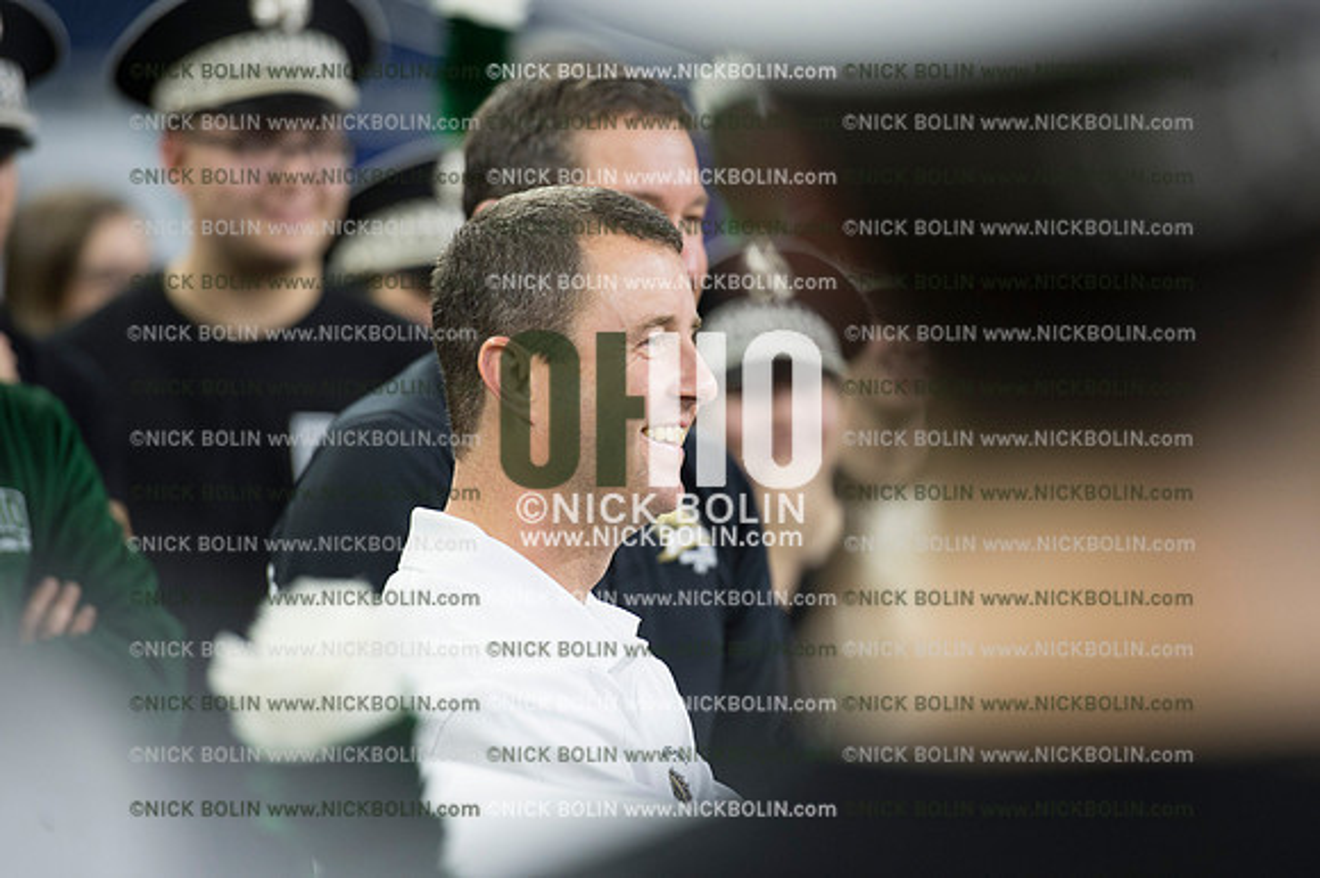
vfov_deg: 6.9
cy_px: 439
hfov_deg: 10.3
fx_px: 7329
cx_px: 660
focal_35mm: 200
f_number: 3.5
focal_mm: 200
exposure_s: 1/1250
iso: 2500
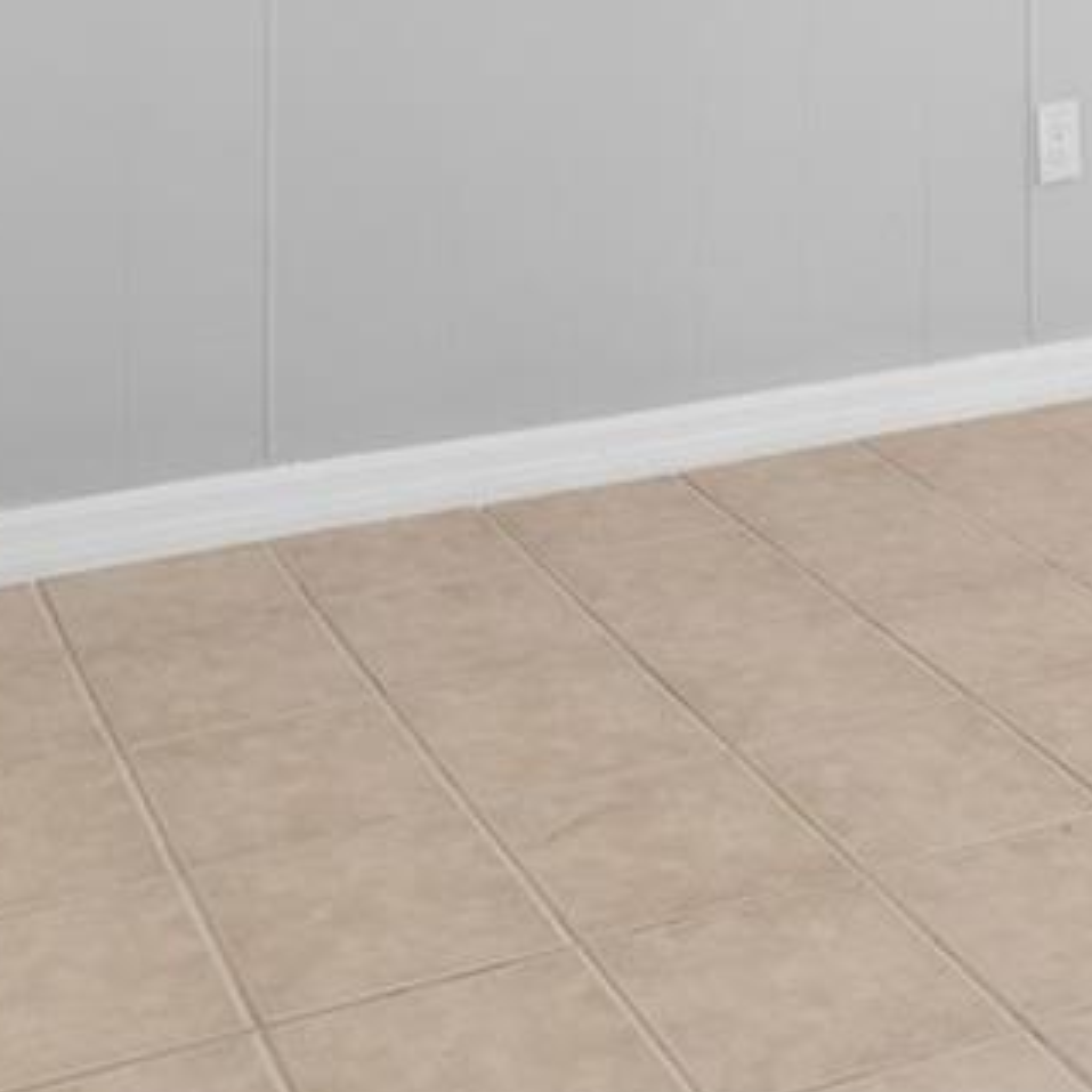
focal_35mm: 64
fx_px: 2284
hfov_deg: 26.7
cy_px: -537
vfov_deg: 22.3
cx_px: 770
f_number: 7.1
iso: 100
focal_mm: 10
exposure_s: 1/100
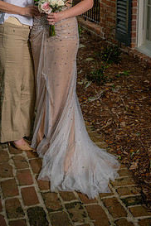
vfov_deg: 29.7
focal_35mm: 66
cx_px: 73
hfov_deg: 20.6
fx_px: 415
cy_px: 41
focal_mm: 40
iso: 100
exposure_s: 1/160
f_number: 5.6
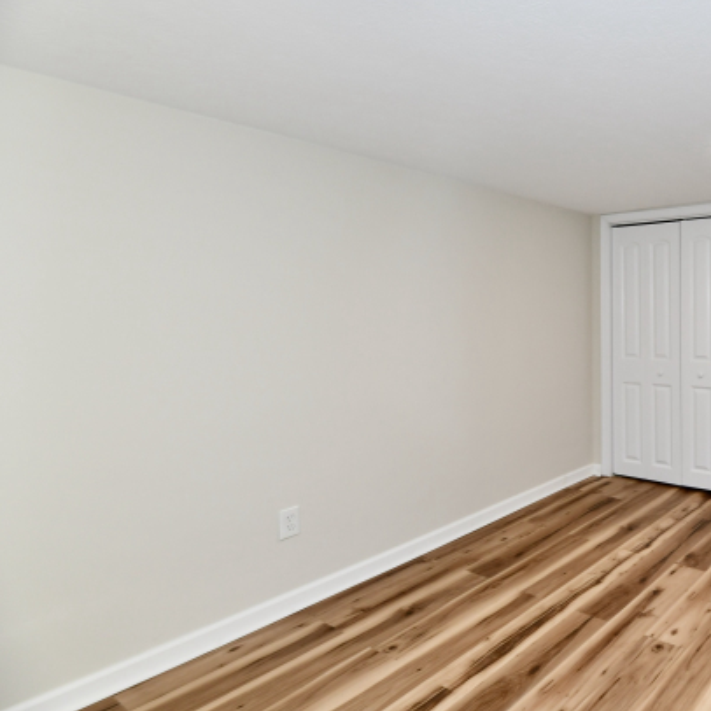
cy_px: 313
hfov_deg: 58.4
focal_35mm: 22
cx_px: 653
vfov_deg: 69.4
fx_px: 511
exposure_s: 1/60
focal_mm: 14
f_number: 6.3
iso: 640
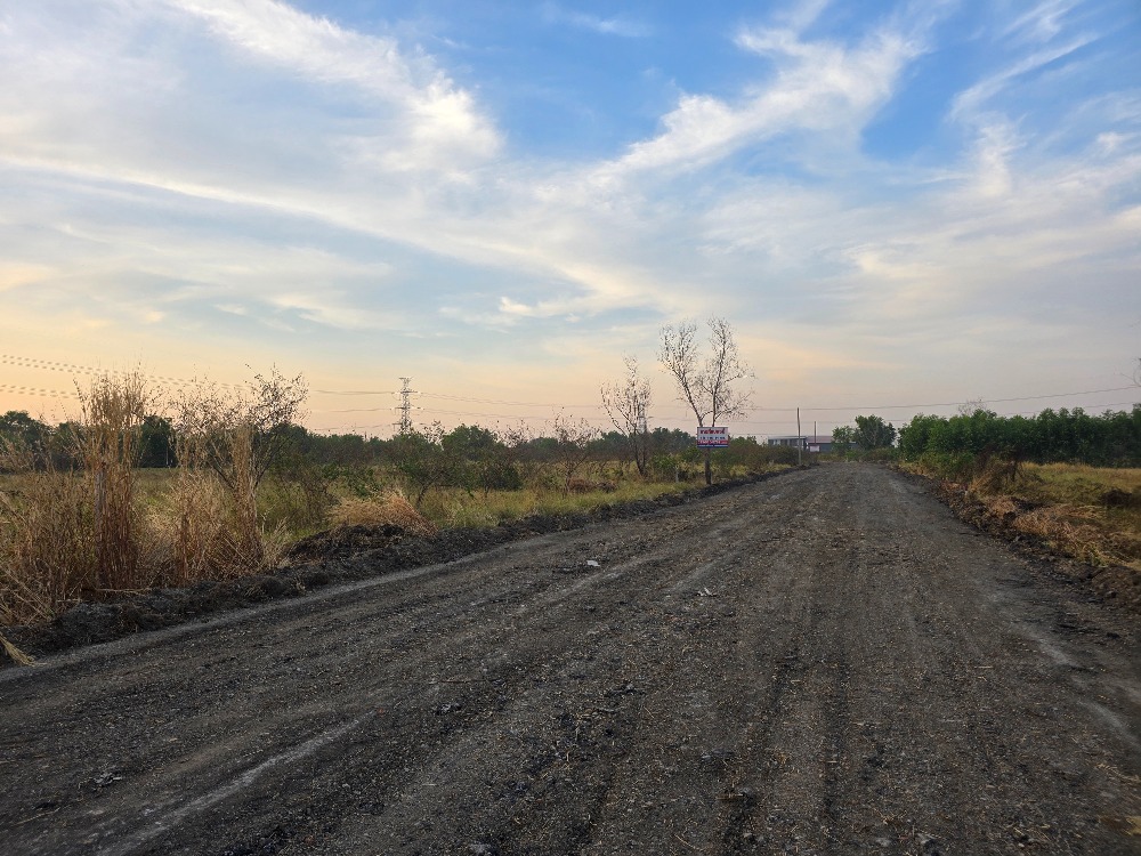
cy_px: 428
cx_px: 570
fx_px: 758
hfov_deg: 73.9
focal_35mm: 23
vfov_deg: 58.9
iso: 32
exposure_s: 1/180
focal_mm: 6.3
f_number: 1.7
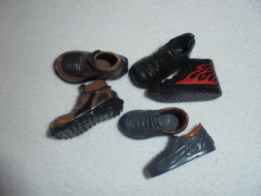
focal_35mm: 26
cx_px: 130
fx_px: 196
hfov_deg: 67.3
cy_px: 98
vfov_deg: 53.1
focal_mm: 4.6
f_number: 11.5
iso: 400
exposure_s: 1/60
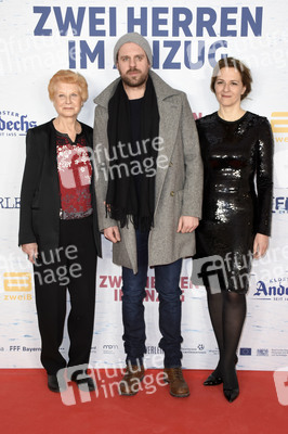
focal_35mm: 40
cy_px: 217
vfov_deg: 48.0
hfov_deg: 33.0
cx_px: 144
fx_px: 487
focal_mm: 27
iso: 640
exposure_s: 1/60
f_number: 6.3
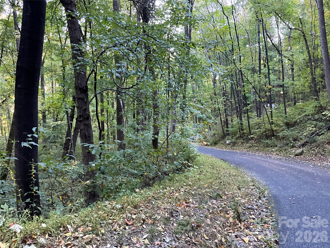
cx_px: 165
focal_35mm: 29
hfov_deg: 61.7
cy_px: 124
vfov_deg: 48.2
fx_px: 276
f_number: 1.8
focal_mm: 3
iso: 250
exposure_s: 1/60
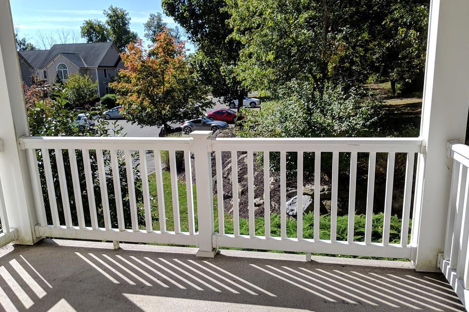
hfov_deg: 63.7
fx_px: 378
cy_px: 167
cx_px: 236
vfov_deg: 44.9
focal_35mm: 29
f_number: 1.8
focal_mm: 4.44
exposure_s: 1/2933
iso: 71
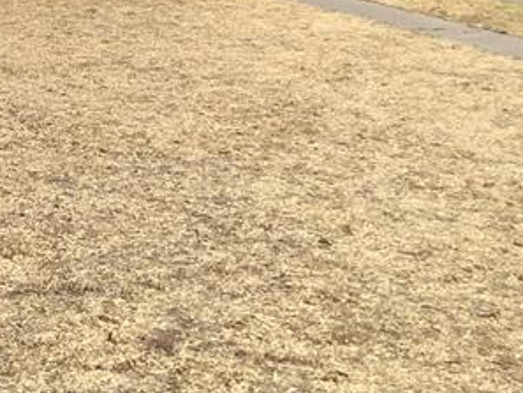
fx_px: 1617
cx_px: -271
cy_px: -106
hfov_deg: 16.6
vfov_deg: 13.4
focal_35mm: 107
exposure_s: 1/1733
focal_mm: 3.3
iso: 25
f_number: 2.4
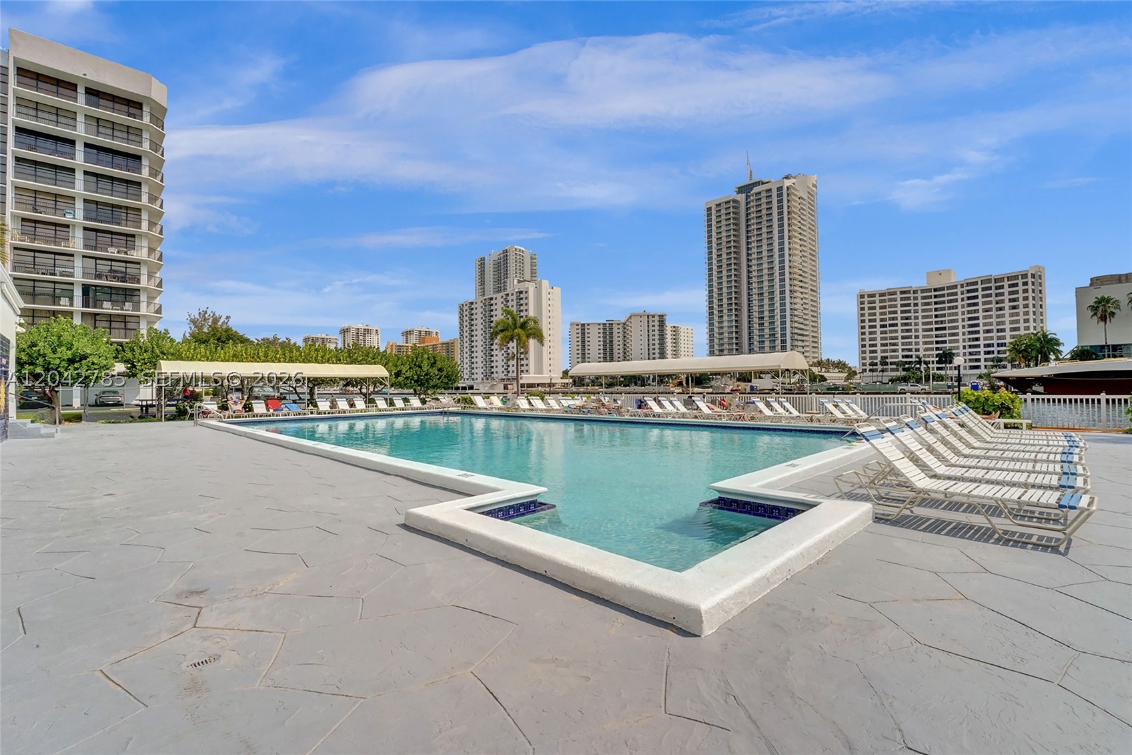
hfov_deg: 97.5
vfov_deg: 74.4
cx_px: 566
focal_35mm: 16
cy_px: 378
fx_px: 497
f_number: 22
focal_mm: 15.8
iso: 1250
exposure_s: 1/500
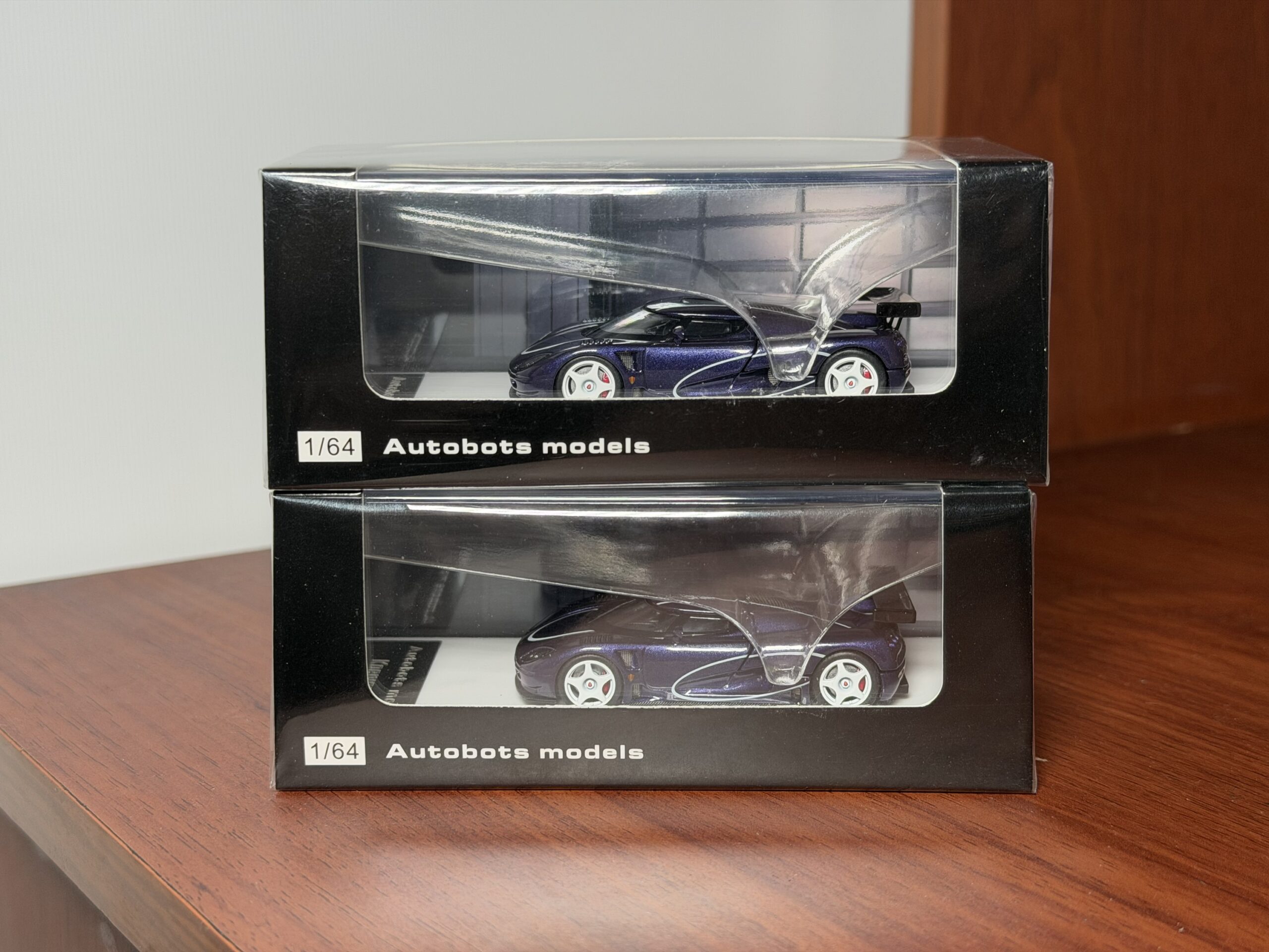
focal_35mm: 48
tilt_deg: -10.3
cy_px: 476
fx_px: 1760
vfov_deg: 30.3
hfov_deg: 39.7
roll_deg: +0.9
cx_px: 634
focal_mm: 6.76
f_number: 1.78
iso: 100
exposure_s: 1/98
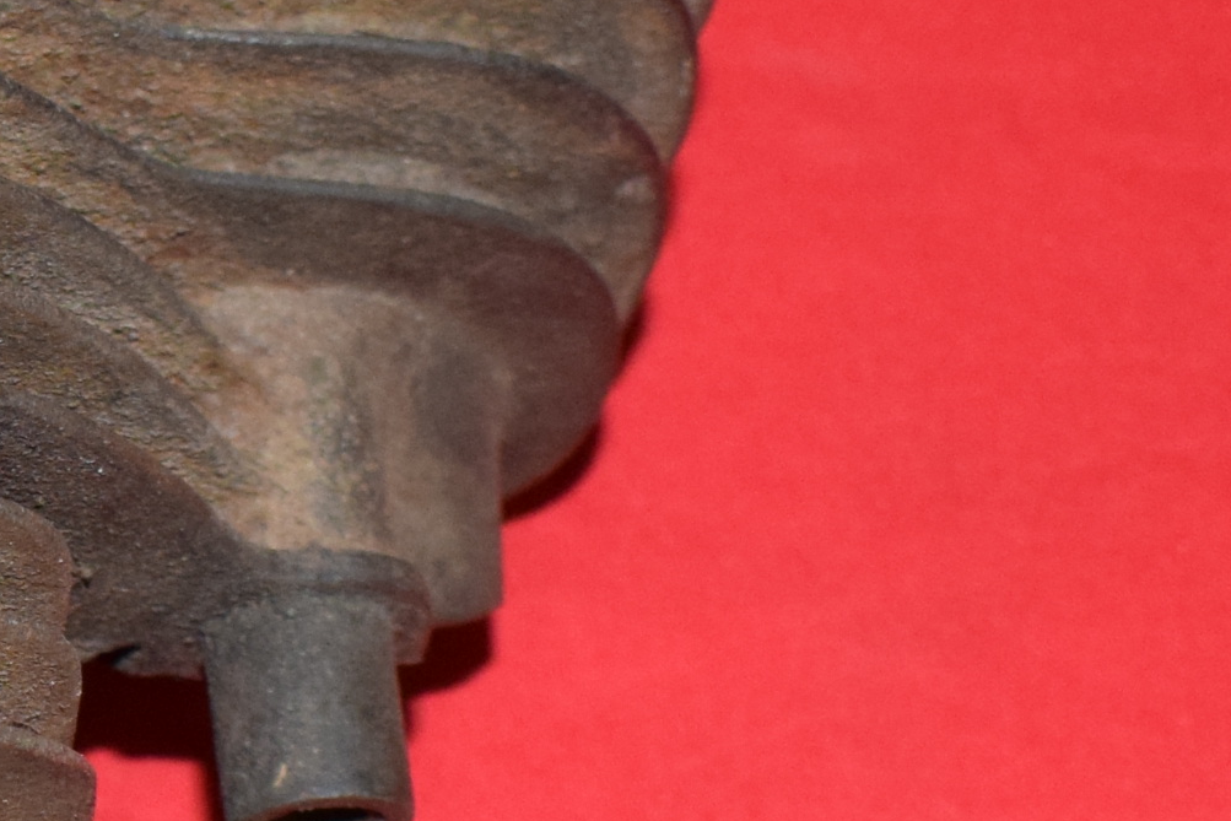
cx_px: -302
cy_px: 557
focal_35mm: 148
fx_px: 5061
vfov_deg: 9.3
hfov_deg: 13.4
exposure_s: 1/200
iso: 1250
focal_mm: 22
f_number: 5
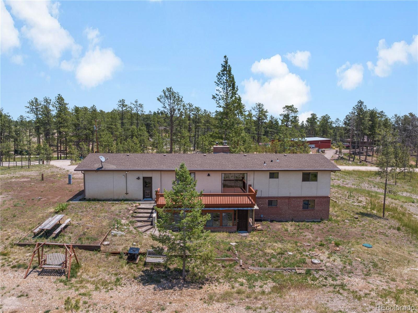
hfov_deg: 71.6
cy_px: 156
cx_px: 209
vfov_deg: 56.7
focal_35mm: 24
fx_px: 290
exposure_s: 1/200
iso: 100
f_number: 10
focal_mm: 12.29
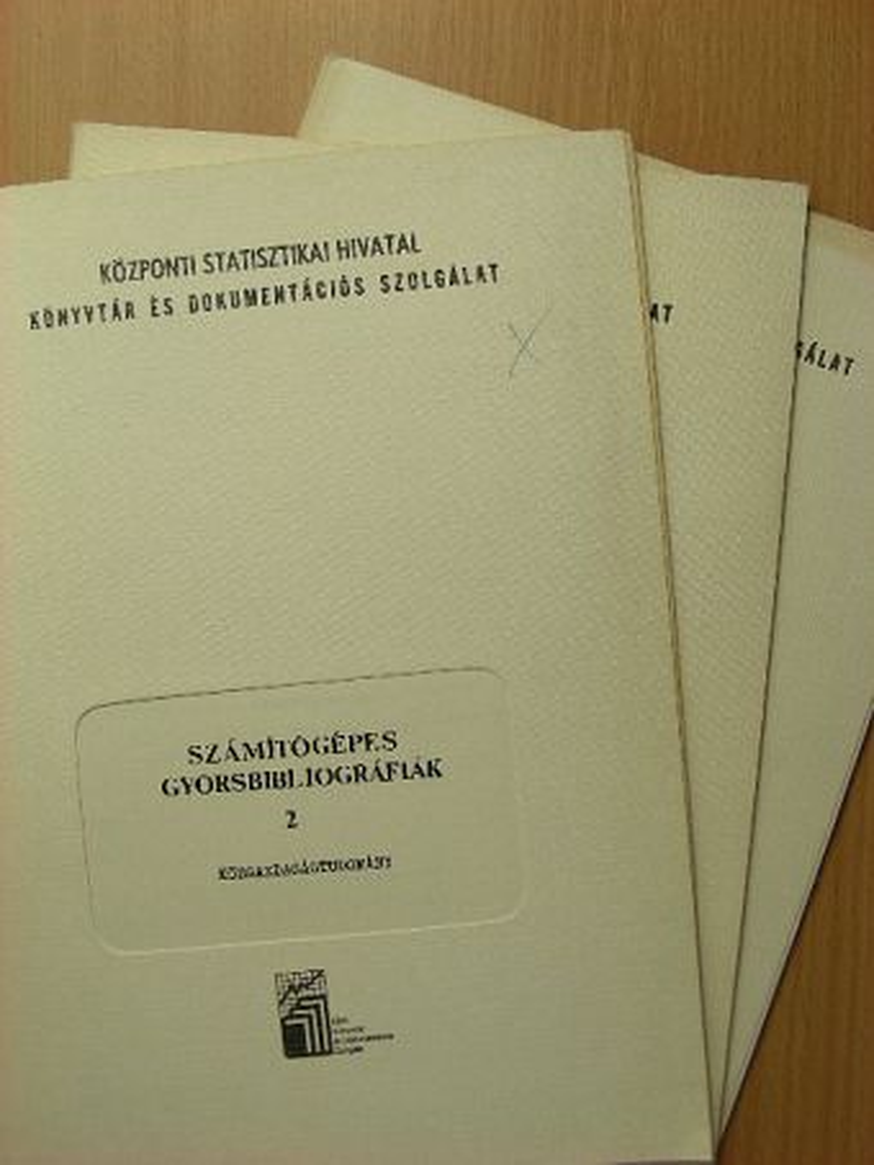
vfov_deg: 39.6
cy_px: 582
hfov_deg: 30.3
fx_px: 1615
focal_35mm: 48
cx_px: 437
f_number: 3.5
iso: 50
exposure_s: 1/56.2
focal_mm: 8
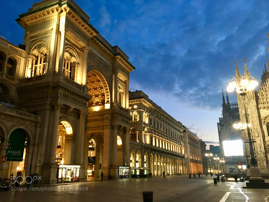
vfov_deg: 48.2
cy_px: 101
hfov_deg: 61.7
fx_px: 225
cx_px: 134
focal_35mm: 29
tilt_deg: +16.5
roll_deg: +0.3
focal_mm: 4.15
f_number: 2.2
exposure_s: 1/25
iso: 200
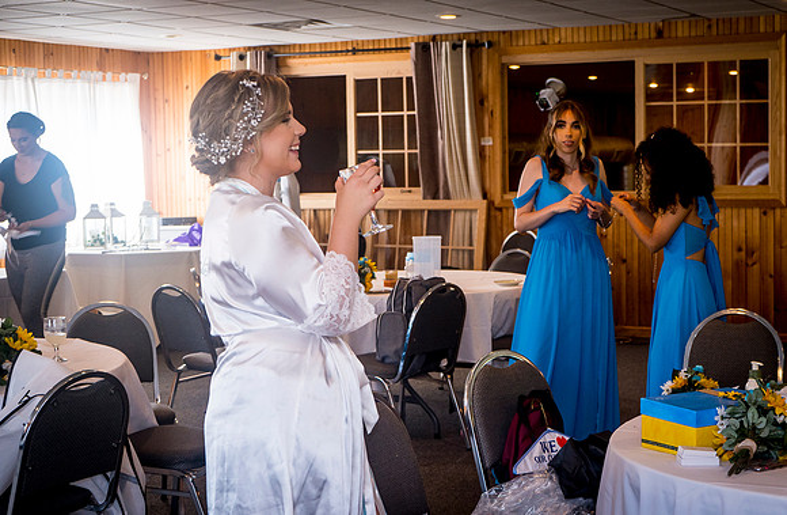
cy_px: 246
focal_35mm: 59
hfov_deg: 34.2
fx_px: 1275
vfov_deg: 22.8
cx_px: 478
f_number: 5.6
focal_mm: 48
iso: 1000
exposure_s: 1/100
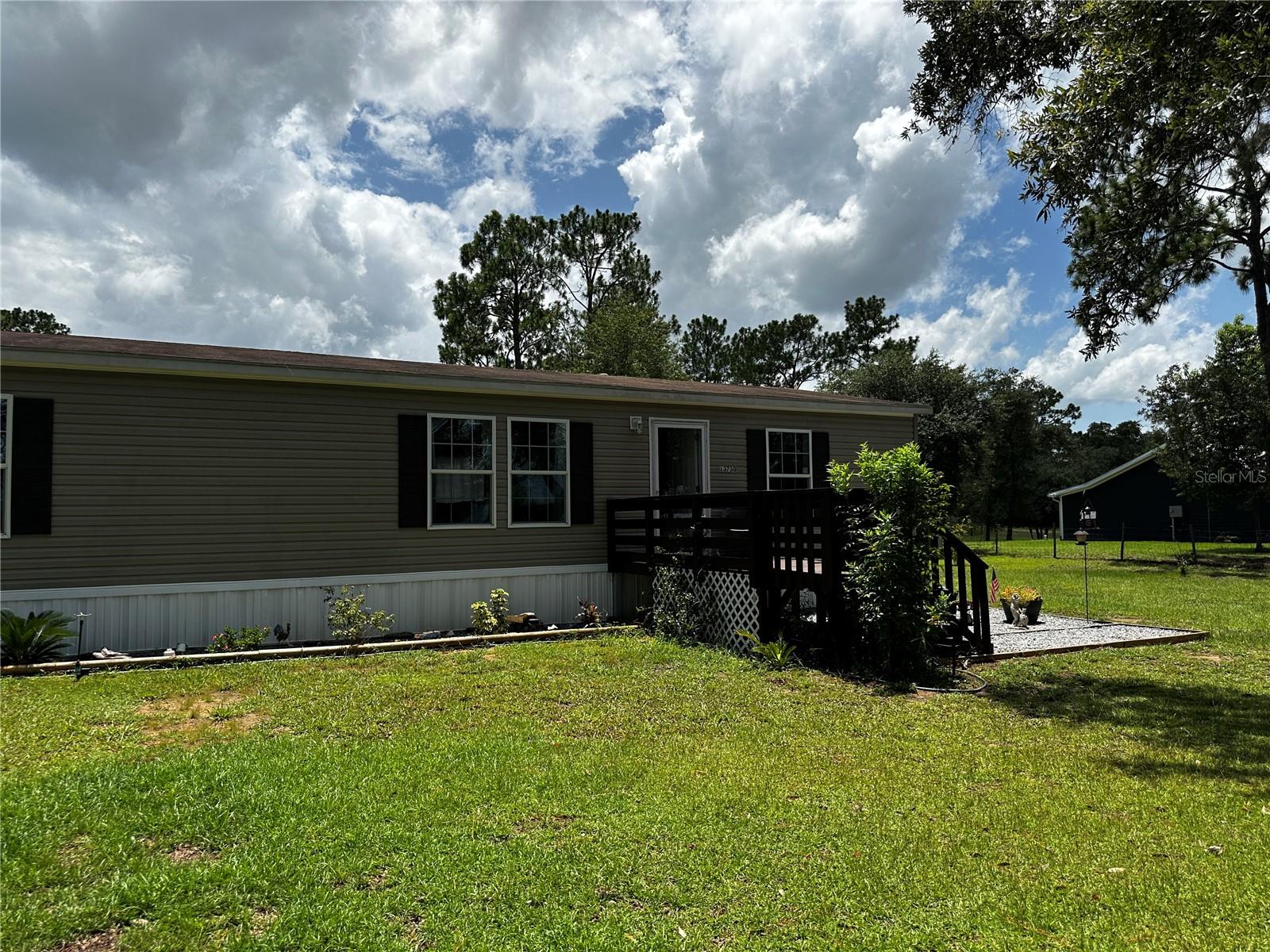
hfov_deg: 71.6
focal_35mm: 24
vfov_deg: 56.8
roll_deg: +0.5
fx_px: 881
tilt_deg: +1.6
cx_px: 635
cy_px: 476
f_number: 1.78
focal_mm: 6.86
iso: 80
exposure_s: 1/5848
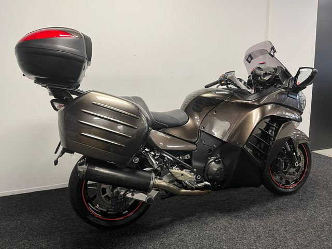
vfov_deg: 53.1
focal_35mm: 26
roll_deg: +1.7
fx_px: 249
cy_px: 124
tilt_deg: -10.1
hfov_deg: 67.3
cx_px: 166
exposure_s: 1/50
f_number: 1.6
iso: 100
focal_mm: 5.1
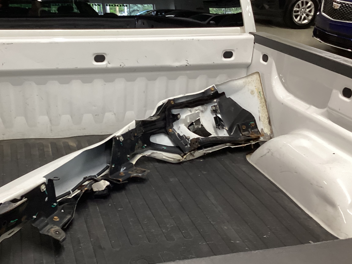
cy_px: 157
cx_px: 132
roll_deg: -2.7
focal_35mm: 44
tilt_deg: -26.4
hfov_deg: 42.6
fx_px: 447
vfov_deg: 32.8
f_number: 2.4
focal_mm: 3.3
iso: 160
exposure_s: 1/50
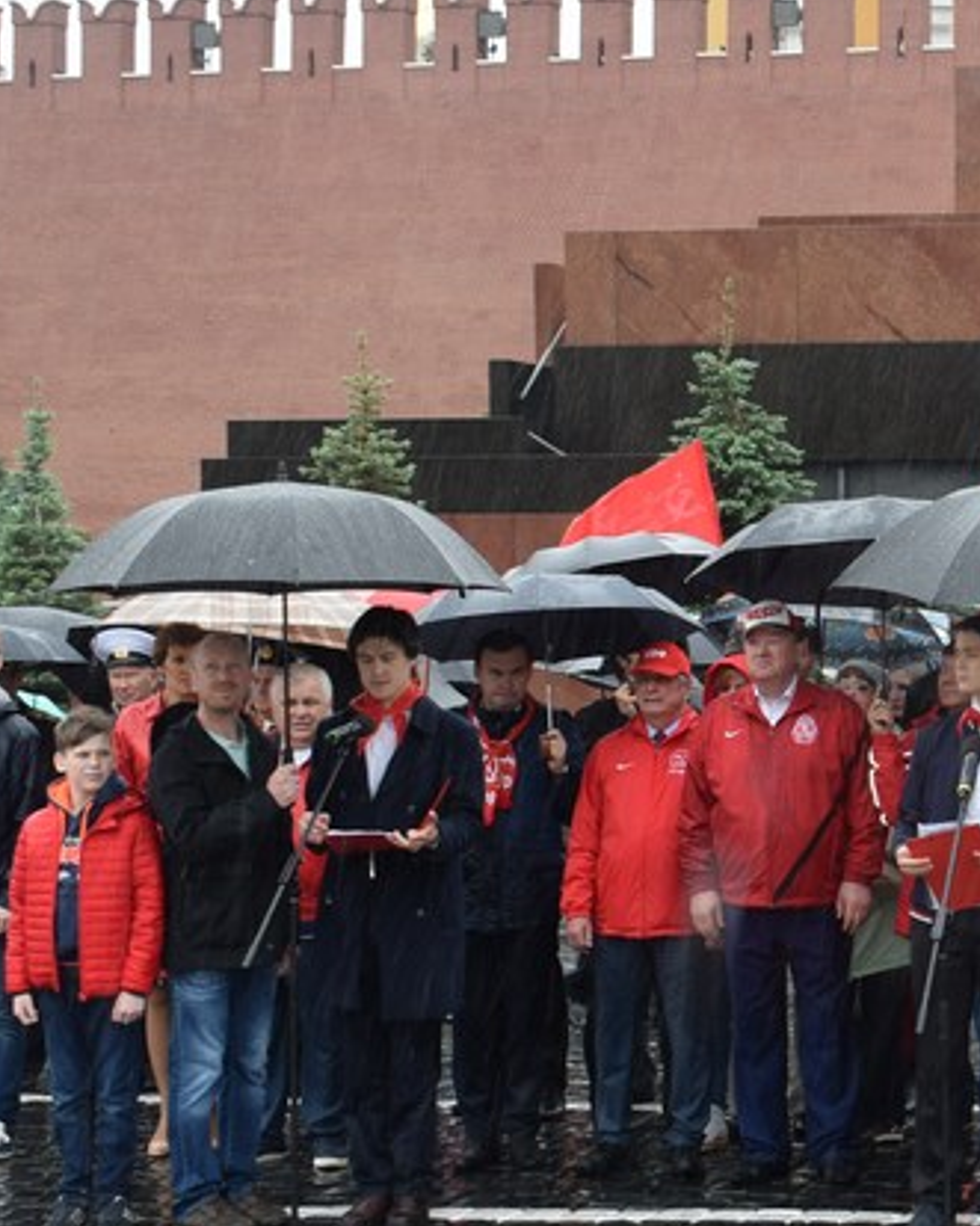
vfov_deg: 21.9
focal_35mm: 87
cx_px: 1199
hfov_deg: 16.8
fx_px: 3161
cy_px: 677
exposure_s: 1/125
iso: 160
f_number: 5.6
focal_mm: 25
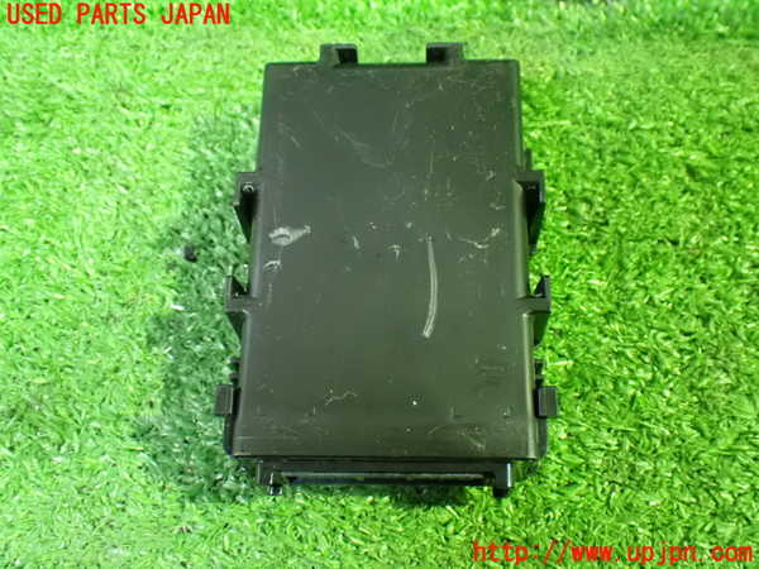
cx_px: 380
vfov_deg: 35.1
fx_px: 899
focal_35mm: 41
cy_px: 284
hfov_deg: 45.8
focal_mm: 7.31
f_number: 2.8
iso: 1600
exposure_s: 1/20
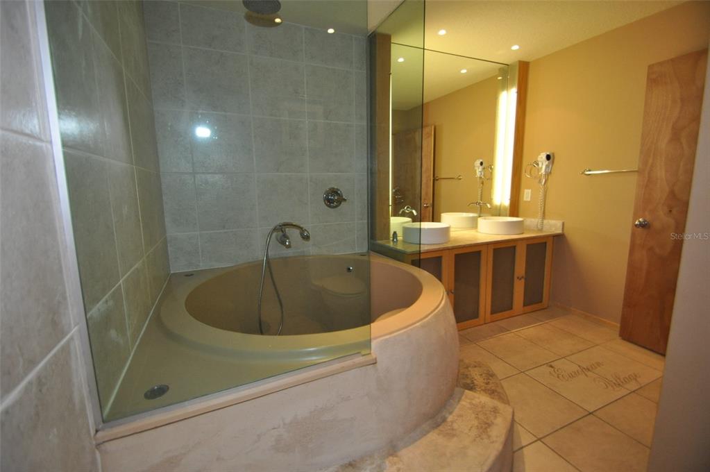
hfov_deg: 100.4
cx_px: 355
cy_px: 236
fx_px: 296
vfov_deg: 77.2
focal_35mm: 15
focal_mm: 10
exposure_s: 1/60
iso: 800
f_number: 4
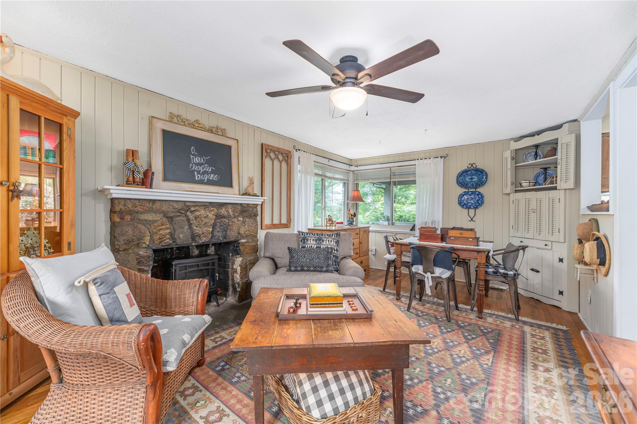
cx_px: 318
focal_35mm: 14
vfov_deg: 81.2
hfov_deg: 104.3
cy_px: 212
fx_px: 248
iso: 320
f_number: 7.1
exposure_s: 1/3
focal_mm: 14
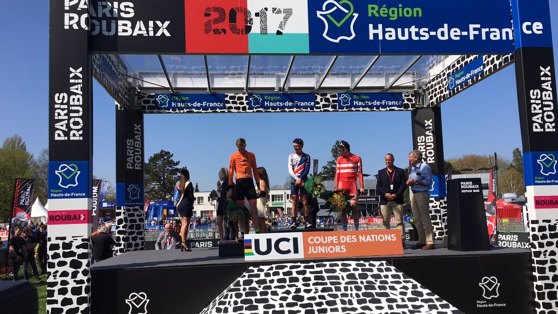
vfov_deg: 36.6
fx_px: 473
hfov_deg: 61.0
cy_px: 174
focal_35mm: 32
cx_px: 282
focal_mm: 4.15
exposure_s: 1/2481
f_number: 2.2
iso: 25
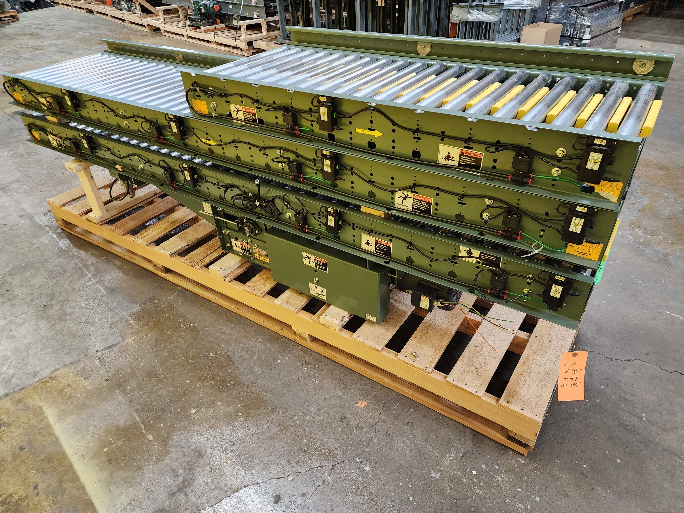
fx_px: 454
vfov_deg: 58.9
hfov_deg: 73.9
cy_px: 256
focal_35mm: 23
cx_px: 342
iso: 640
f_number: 1.8
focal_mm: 6.4
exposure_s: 1/60
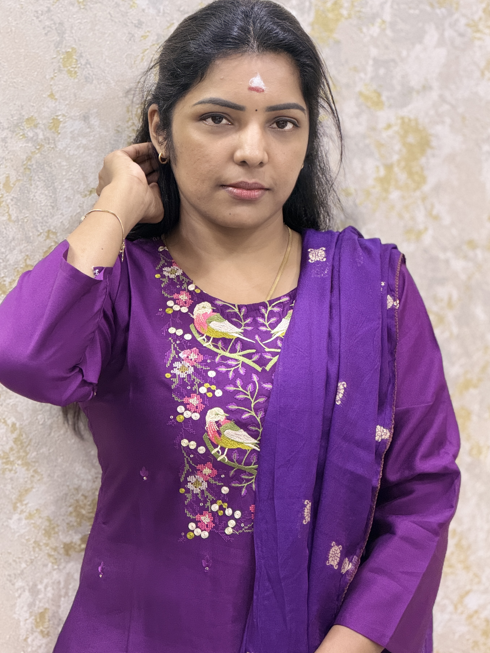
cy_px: 317
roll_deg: -4.6
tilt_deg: -1.7
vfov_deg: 17.6
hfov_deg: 13.2
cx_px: 227
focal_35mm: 112
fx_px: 2114
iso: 640
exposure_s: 1/50
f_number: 2.8
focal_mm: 16.89
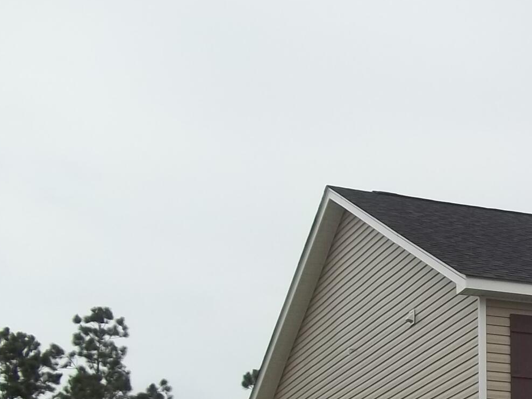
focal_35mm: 97
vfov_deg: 14.7
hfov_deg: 18.4
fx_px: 1490
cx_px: 746
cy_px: 485
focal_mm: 5.7
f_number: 2.9
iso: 64
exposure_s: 1/500
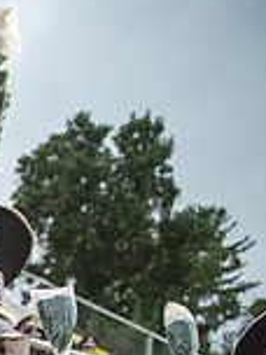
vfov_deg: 20.8
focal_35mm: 88
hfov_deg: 12.5
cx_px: -404
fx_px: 902
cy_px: 422
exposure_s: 1/800
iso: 2000
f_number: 3.2
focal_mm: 24
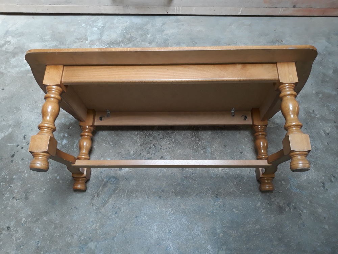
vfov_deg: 51.4
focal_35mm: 27
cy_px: 127
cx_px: 169
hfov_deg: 65.3
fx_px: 264
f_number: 1.7
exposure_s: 1/50
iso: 80
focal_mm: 3.71
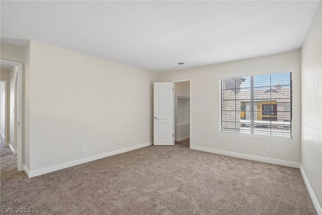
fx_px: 143
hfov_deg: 96.8
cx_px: 161
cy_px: 108
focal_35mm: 16
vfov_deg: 73.7
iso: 400
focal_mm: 16
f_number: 8
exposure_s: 1/20
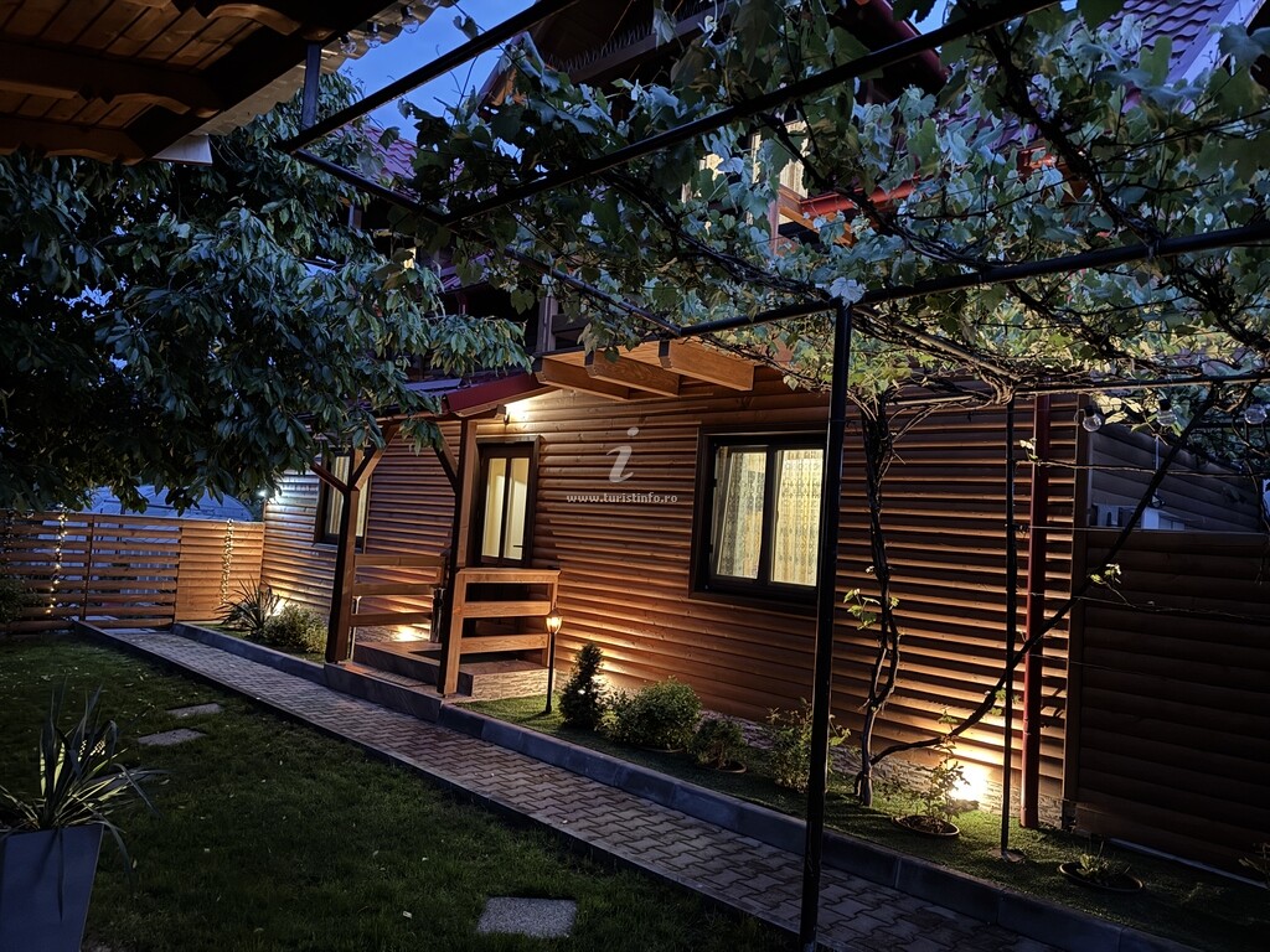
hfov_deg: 71.6
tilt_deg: +4.0
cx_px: 635
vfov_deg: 56.8
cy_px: 476
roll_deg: -4.2
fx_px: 881
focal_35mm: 24
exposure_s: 1/16
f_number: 1.78
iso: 1000
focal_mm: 6.76
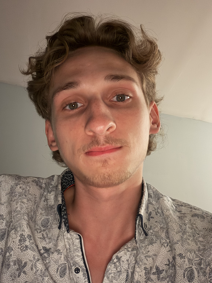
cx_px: 106
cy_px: 142
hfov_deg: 46.8
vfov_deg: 60.0
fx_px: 245
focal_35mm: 30
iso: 1250
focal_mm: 2.71
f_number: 1.9
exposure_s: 1/15
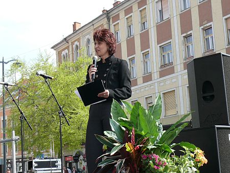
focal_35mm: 69
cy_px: 86
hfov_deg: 28.1
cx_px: 115
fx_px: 459
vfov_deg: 21.3
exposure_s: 1/250
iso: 100
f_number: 5.6
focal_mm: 11
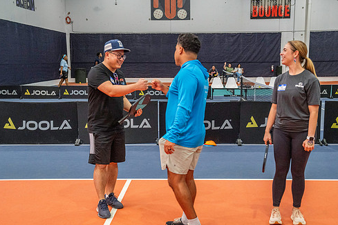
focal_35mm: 51
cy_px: 127
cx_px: 181
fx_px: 479
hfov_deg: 38.9
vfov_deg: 26.5
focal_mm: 43
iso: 6400
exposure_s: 1/800
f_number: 4
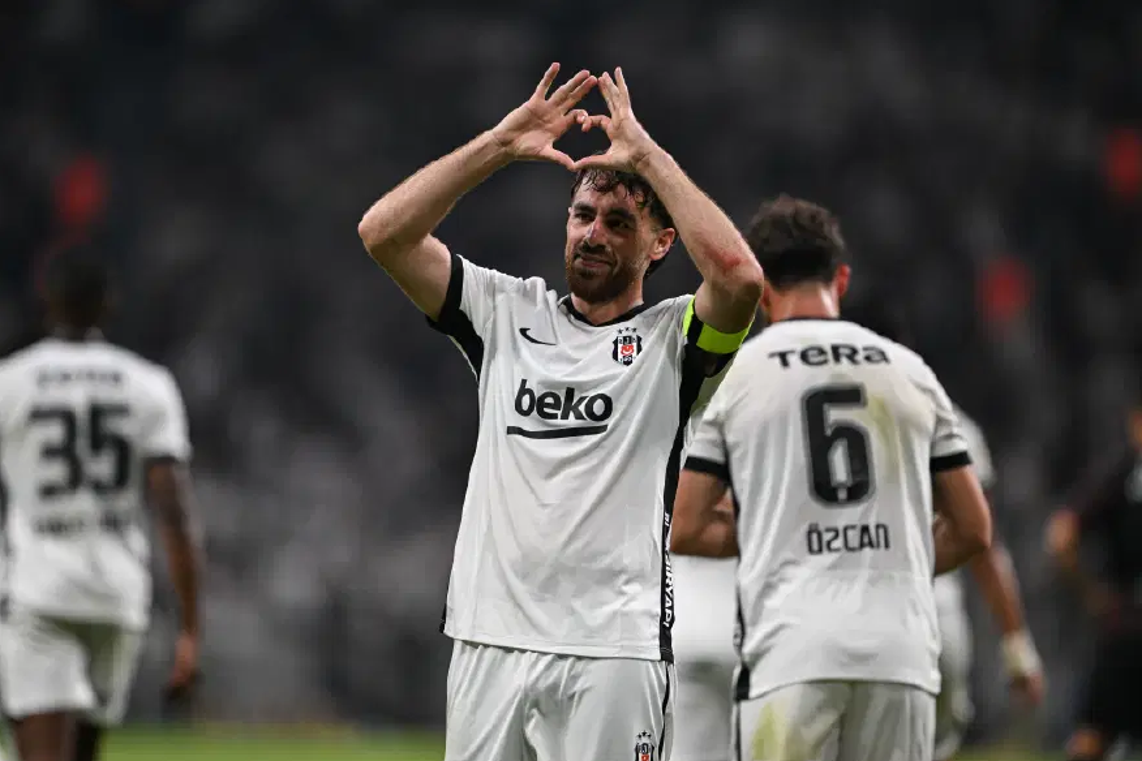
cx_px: 571
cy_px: 381
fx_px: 12751
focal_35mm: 402
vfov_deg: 3.4
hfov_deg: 5.1
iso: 1600
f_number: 2.8
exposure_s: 1/2000
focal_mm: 400
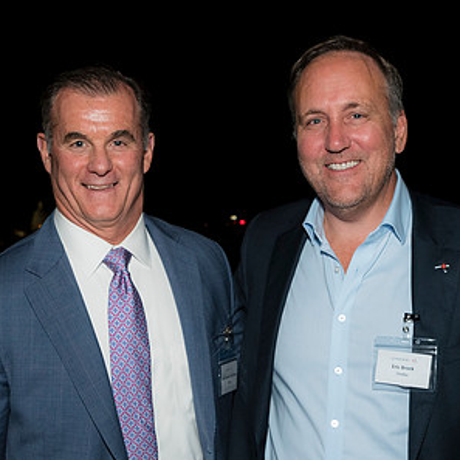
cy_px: 335
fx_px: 677
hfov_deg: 37.6
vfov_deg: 36.8
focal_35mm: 45
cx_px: 231
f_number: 5.6
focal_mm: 35
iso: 1250
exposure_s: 1/125
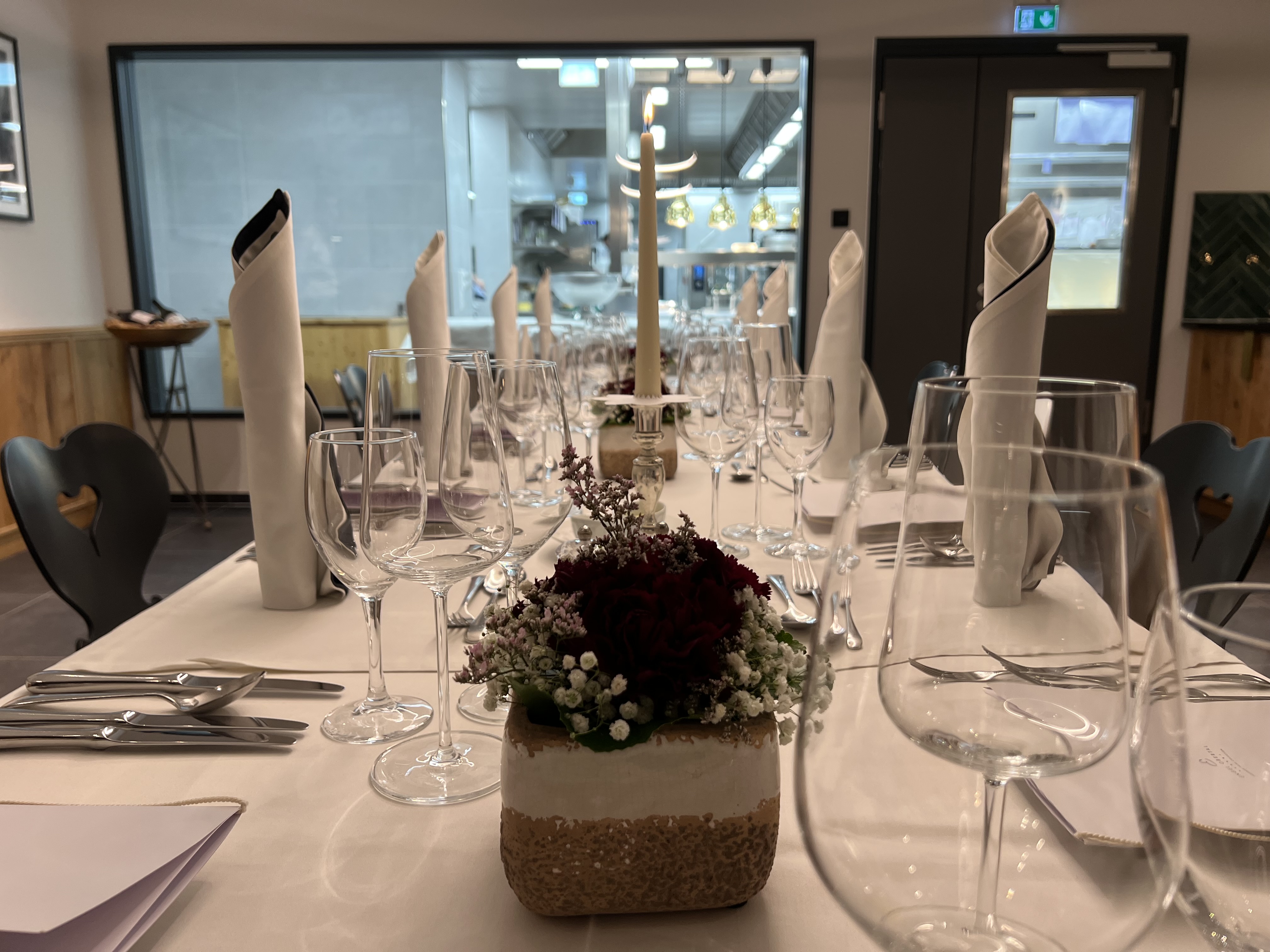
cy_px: 476
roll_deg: +0.4
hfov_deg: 67.3
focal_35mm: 26
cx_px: 635
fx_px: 954
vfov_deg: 53.1
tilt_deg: -11.0
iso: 100
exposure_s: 1/100
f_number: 1.5
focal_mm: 5.7
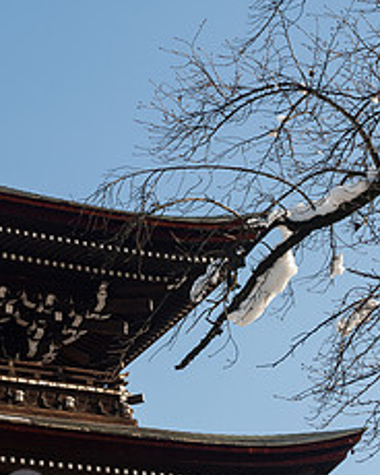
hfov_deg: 14.2
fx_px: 1462
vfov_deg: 18.5
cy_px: 219
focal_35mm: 104
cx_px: -128
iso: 200
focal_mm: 44
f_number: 8
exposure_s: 1/320
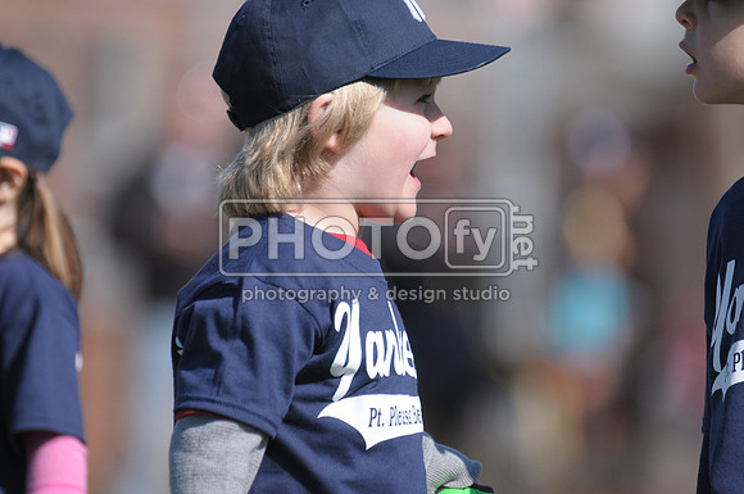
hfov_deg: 4.0
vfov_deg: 2.7
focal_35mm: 510
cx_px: 372
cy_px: 247
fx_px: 10525
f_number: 4.5
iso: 400
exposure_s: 1/2000
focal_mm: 340
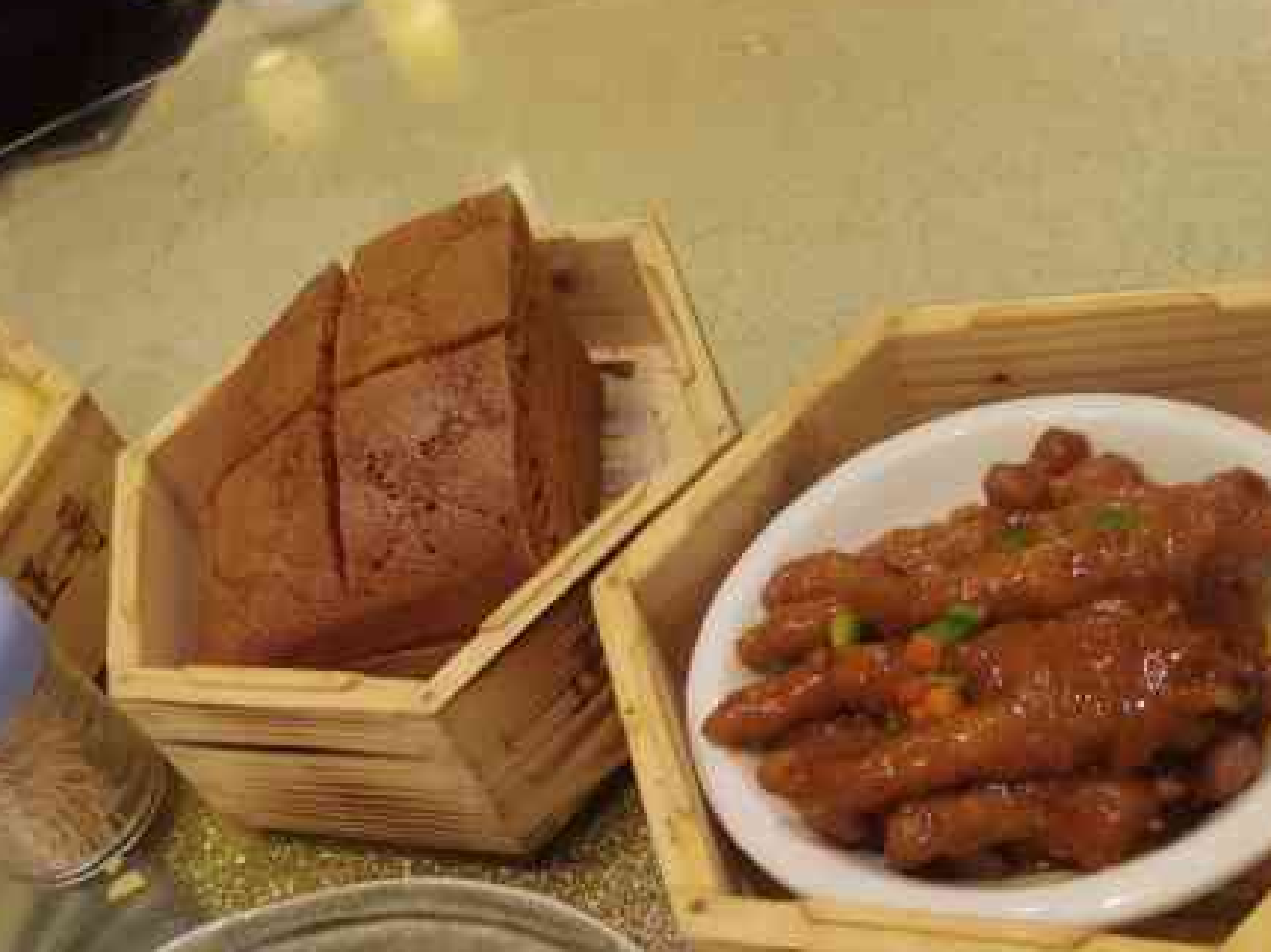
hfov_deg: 42.9
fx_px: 1615
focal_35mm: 44
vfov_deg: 32.1
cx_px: 547
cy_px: 738
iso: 80
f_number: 1.8
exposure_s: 1/100
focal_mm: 5.58
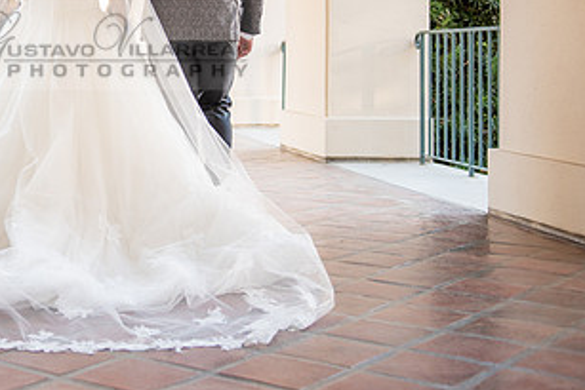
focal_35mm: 68
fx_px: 1105
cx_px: 103
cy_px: 45
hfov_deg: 28.9
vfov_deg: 19.7
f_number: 2.8
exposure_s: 1/160
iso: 500
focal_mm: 36
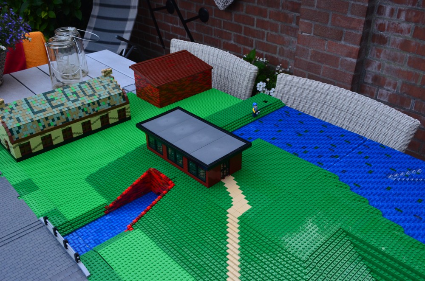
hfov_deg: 57.3
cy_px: 140
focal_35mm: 33
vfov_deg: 39.8
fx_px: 389
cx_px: 212
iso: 800
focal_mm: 22
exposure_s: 1/50
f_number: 8
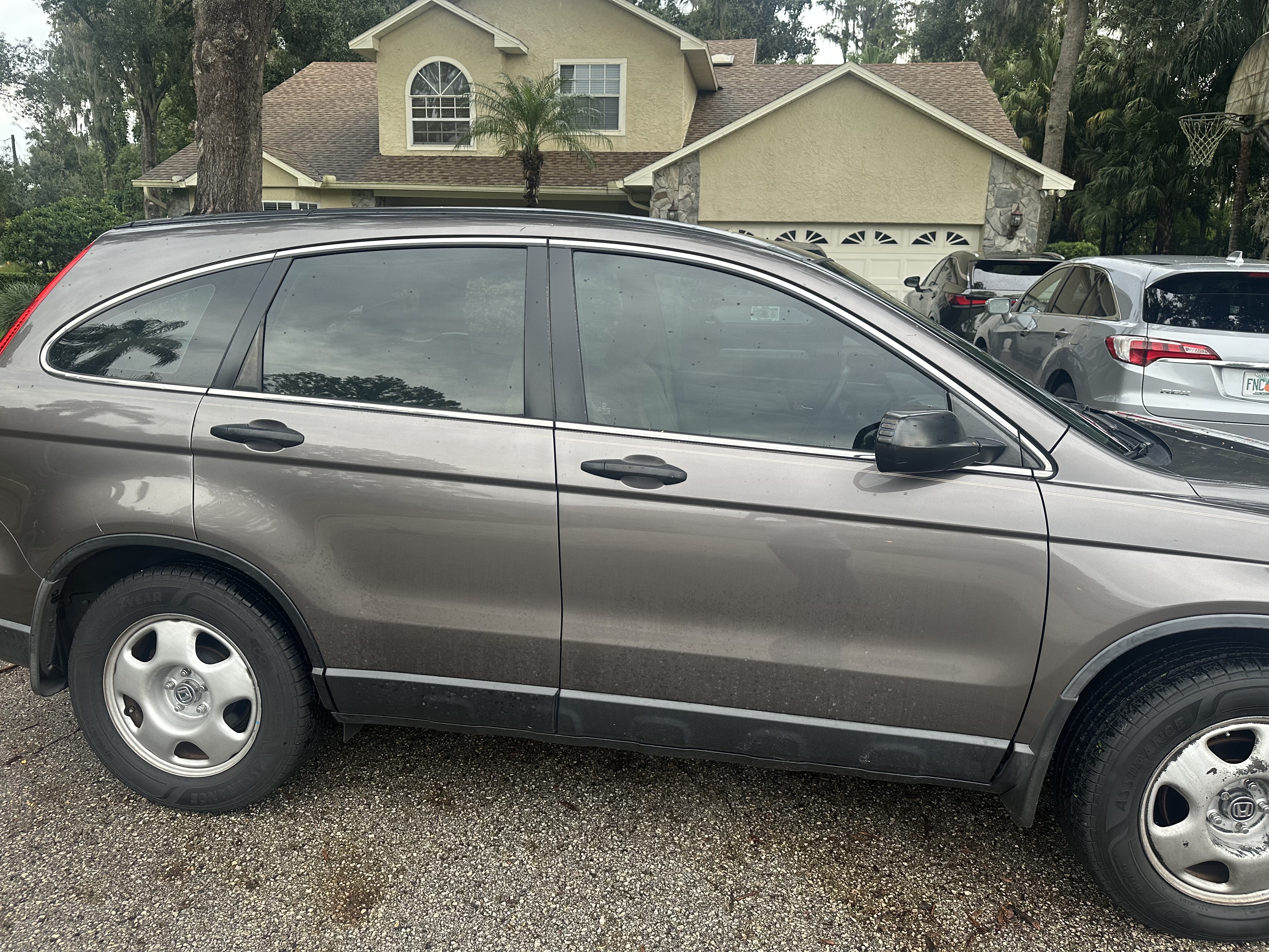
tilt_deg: -12.7
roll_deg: -1.5
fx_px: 880
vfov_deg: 56.8
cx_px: 634
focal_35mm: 24
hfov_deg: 71.6
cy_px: 476
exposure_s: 1/121
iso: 125
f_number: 1.78
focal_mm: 6.86
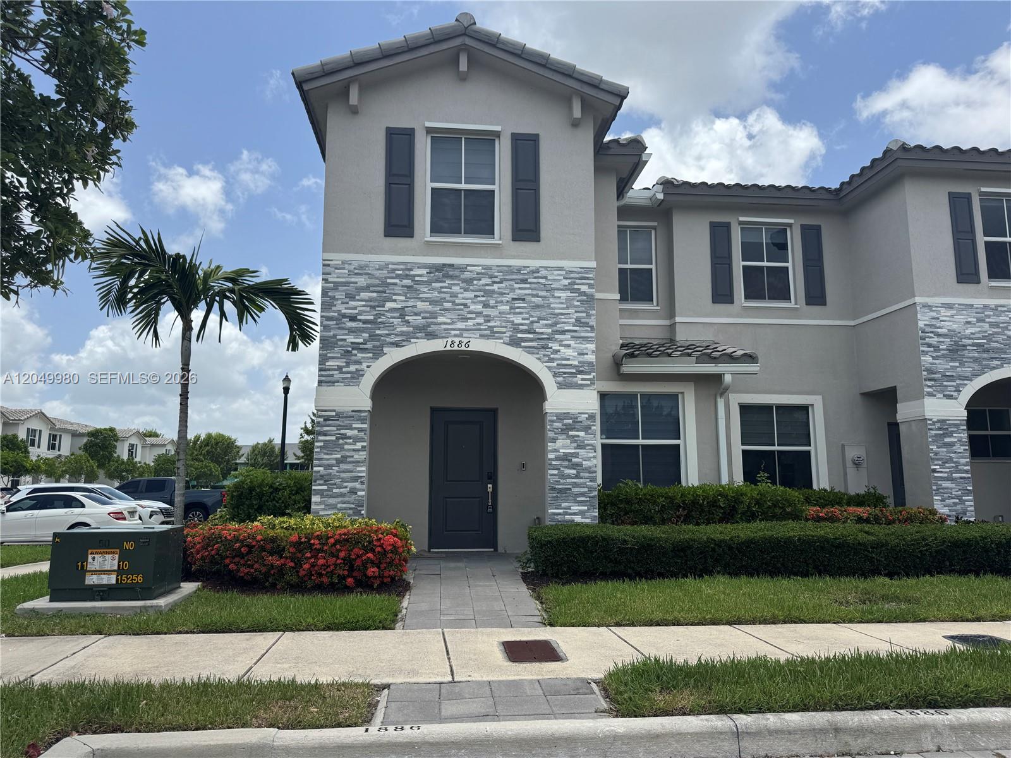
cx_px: 506
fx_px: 701
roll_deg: +0.1
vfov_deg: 56.8
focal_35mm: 24
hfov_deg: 71.6
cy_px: 379
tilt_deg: +8.9
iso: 80
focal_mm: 6.76
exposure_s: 1/4950
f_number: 1.78
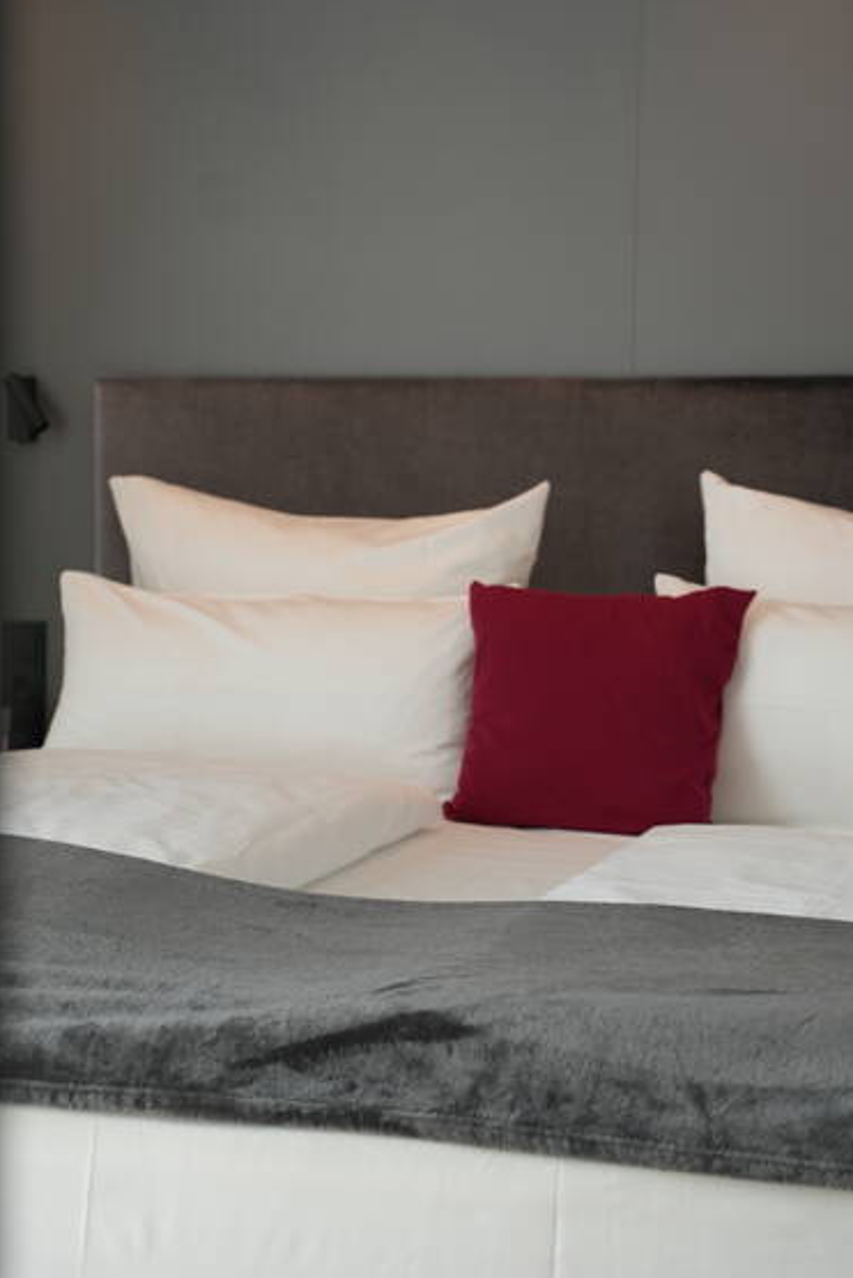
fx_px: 2380
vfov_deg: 30.0
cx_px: 451
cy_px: 549
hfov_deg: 20.3
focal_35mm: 67
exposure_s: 1/160
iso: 200
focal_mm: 54
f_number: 4
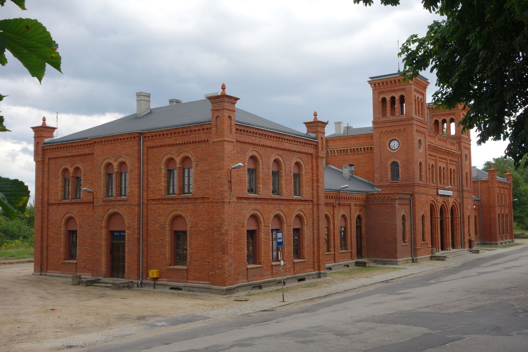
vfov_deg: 34.2
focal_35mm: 39
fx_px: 572
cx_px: 264
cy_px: 176
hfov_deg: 49.6
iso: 125
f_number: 5.6
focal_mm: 14.57
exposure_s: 1/125
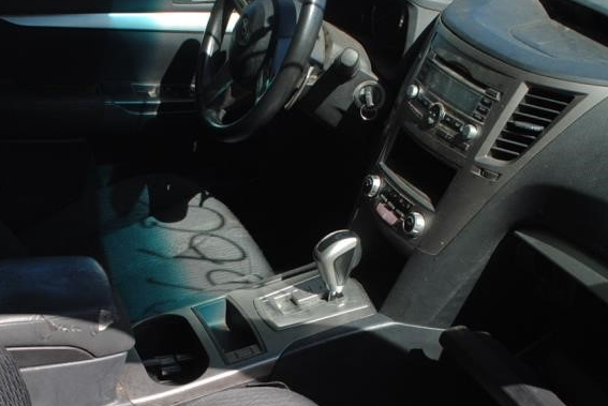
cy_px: 354
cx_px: 233
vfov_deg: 21.9
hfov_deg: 32.7
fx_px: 1031
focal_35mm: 61
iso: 100
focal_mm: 18
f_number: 6.3
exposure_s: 1/160
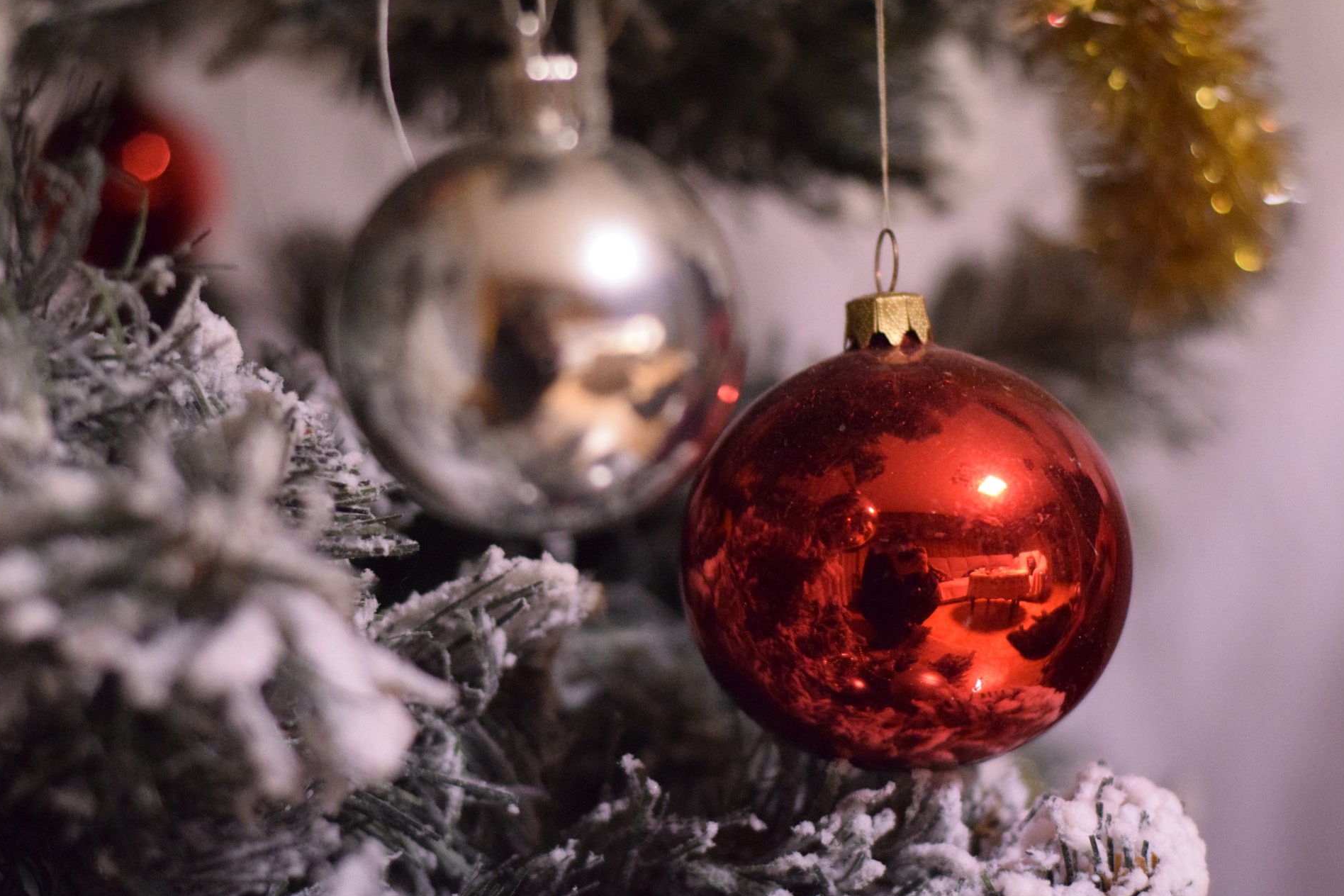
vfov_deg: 16.9
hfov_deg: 25.1
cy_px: 467
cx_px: 717
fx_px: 3024
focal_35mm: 81
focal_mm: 50
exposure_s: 1/160
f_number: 2.5
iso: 6400
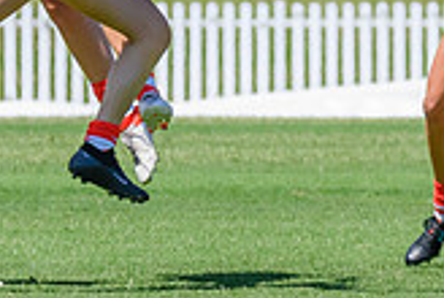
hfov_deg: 1.4
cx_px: 3
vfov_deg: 0.9
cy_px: -207
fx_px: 18076
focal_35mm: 1463
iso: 800
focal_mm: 250
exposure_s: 1/2000
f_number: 9
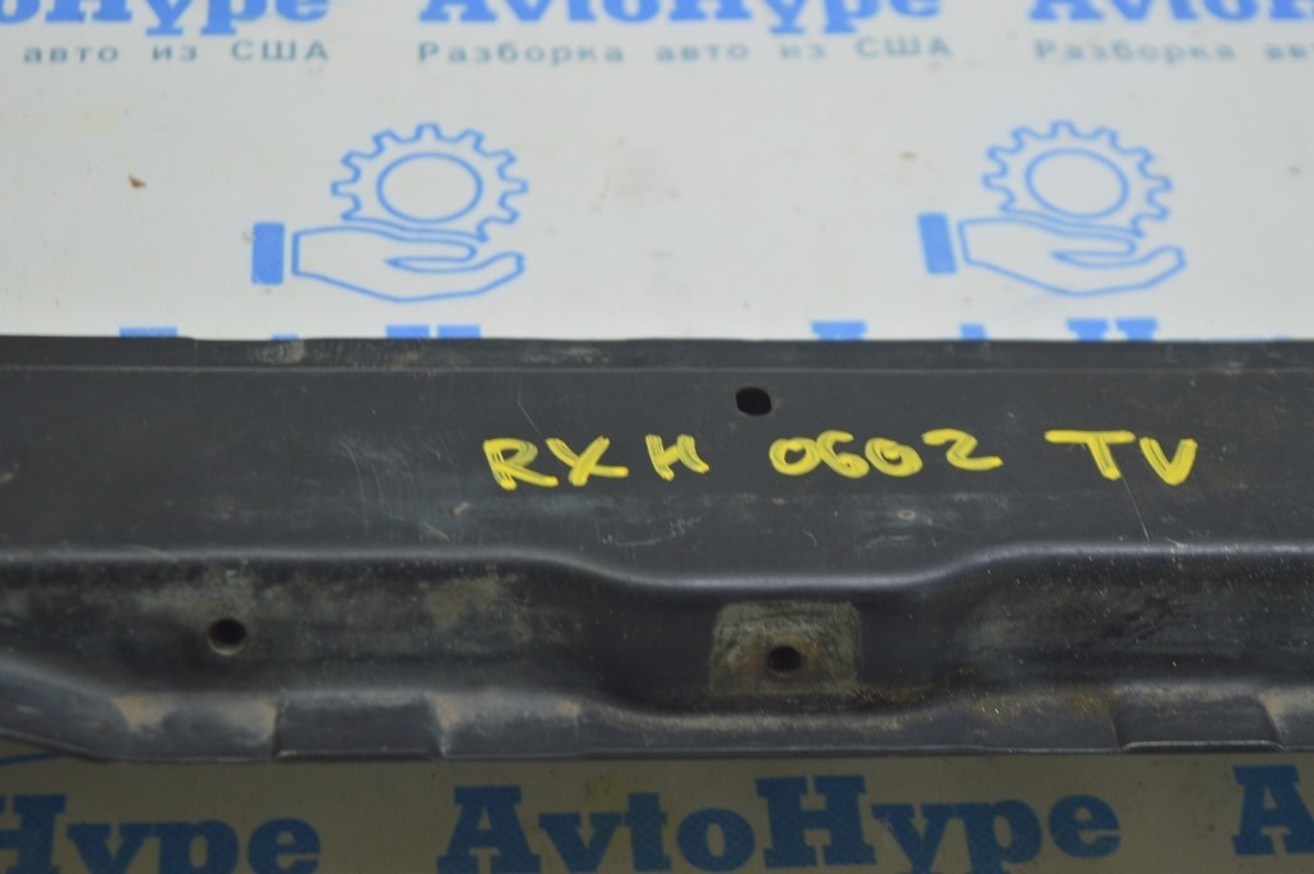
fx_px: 3009
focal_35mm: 82
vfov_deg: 16.5
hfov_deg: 24.6
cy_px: 437
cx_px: 657
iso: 400
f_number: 5.6
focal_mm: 55
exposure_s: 1/20
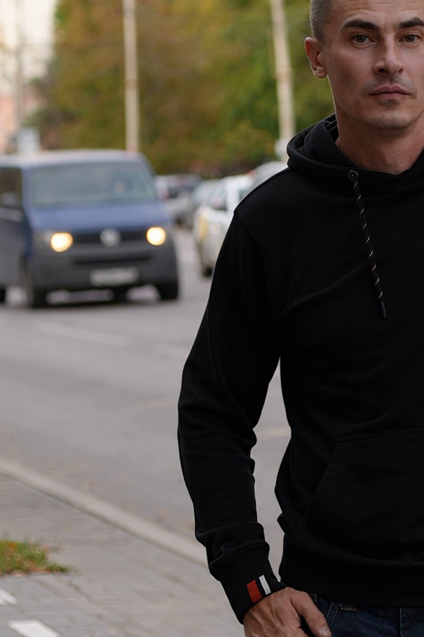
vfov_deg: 9.4
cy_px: 356
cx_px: 533
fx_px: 3888
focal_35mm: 220
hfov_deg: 6.2
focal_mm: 52
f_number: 2.8
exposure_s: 1/250
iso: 100
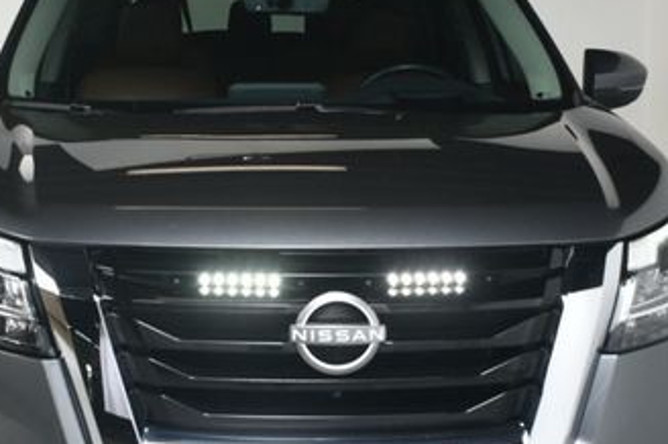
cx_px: 312
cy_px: 246
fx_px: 1446
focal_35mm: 78
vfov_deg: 17.5
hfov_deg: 26.0
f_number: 10
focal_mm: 27
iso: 100
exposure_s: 1/160
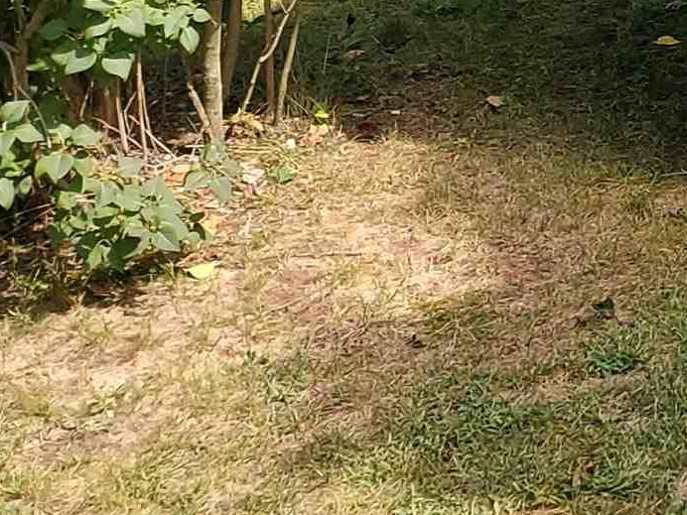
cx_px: 1459
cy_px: -252
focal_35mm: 111
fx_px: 2203
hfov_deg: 14.2
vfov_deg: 12.7
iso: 50
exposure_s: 1/480
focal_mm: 4.6
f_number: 2
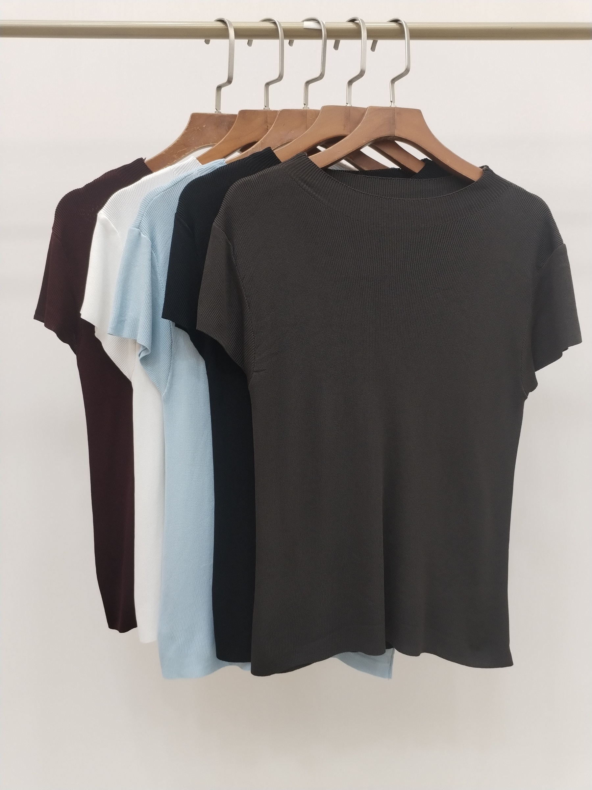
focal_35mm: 29
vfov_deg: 61.7
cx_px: 296
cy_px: 395
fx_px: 661
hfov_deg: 48.2
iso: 239
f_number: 1.8
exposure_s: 1/60
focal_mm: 4.75
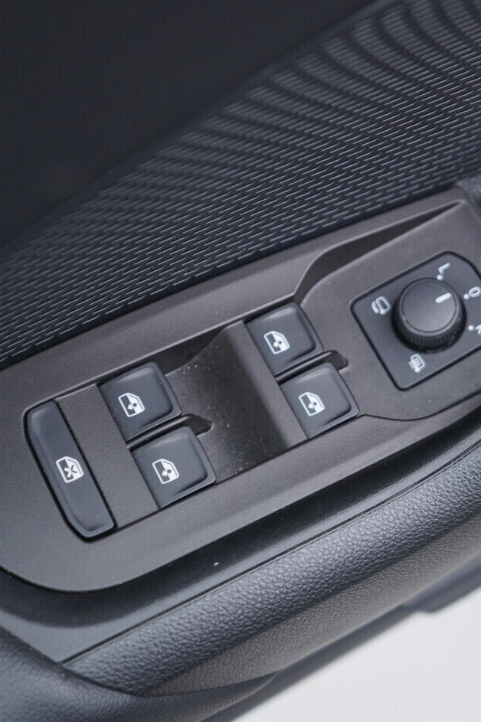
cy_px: 359
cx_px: 316
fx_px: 1103
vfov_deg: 36.3
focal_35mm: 55
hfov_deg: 24.5
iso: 200
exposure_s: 1/40
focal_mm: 24
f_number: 2.8
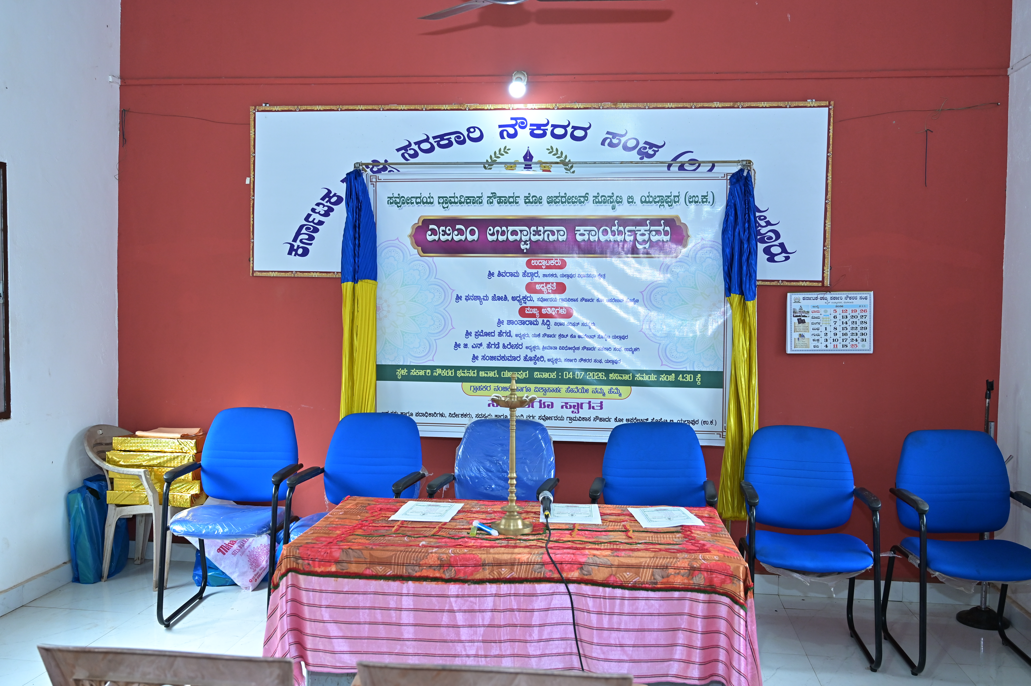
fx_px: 930
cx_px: 516
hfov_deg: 58.0
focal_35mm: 32
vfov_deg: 40.5
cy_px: 343
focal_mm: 32.5
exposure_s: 1/125
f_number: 4.5
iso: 1250
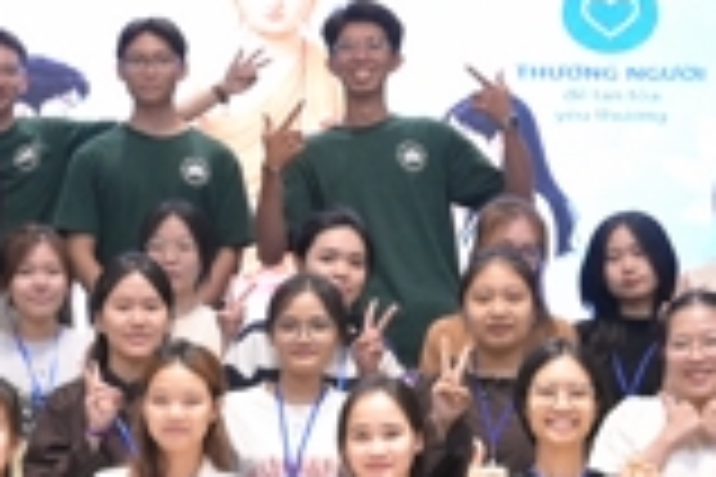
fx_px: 2605
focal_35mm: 131
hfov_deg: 15.6
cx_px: 252
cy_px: 436
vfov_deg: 10.4
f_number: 4
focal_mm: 32
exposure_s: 1/160
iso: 5000
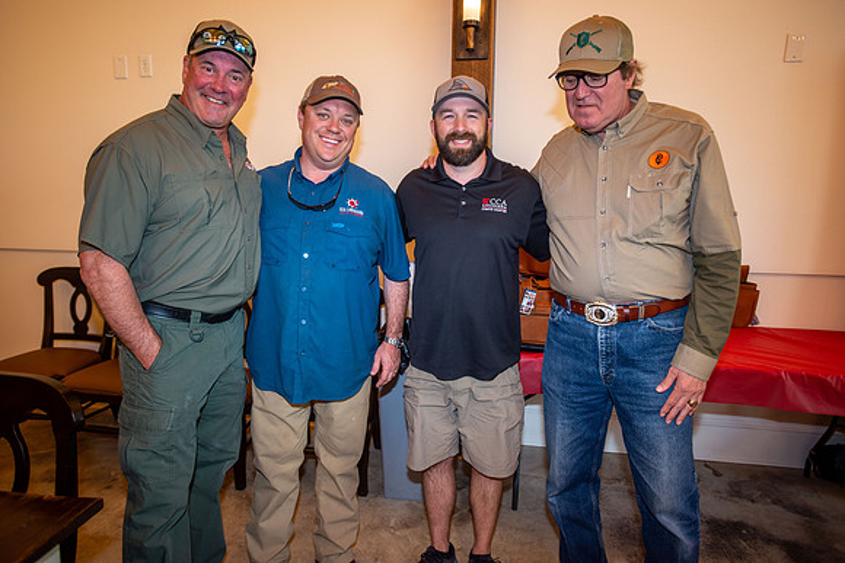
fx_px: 563
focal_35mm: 24
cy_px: 282
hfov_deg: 73.8
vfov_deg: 53.1
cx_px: 422
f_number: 2.8
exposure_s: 1/60
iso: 800
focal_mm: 24
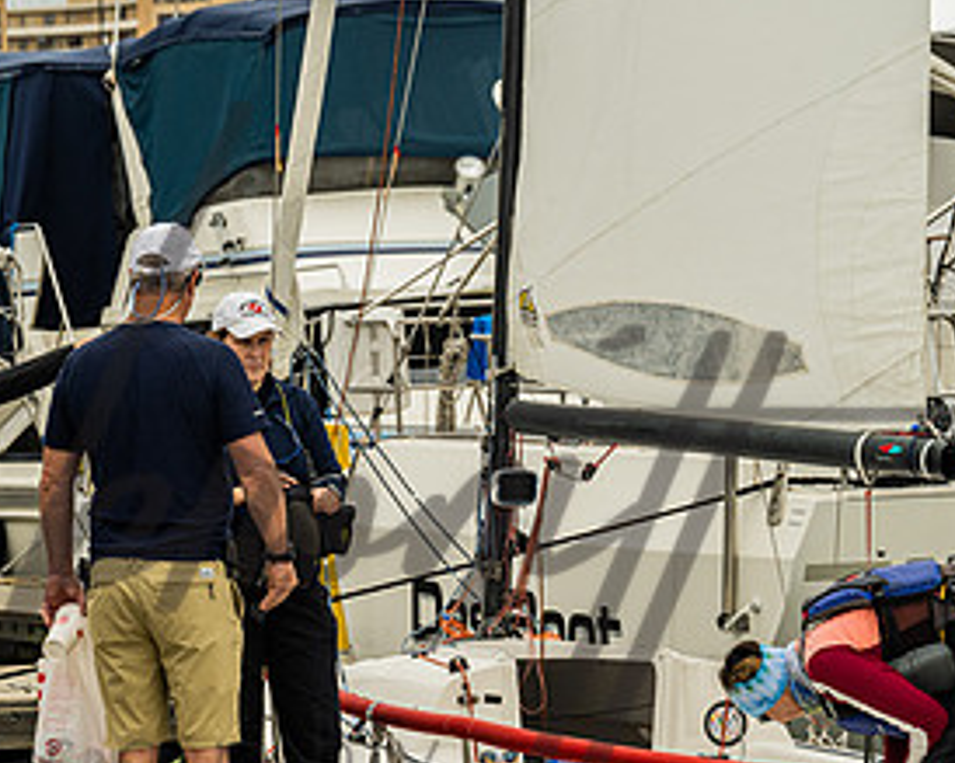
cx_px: 286
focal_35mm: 185
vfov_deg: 8.3
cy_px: 496
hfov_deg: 10.4
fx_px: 5227
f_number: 6.3
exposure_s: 1/500
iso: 320
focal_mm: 93
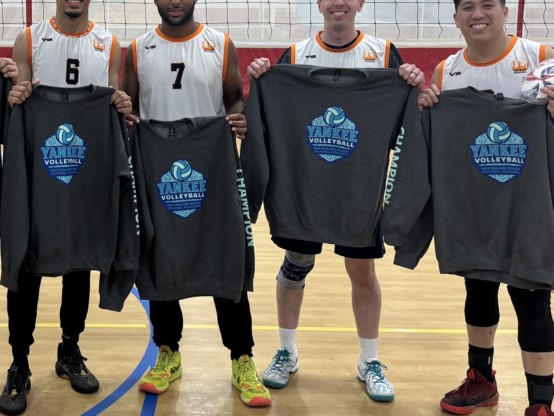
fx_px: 848
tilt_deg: -7.6
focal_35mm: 53
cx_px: 108
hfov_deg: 35.0
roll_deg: -0.7
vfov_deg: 27.4
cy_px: 138
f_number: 1.78
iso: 160
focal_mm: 6.76
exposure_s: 1/121
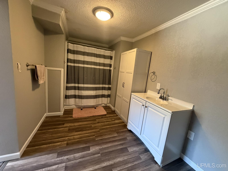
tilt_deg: -9.6
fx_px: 92
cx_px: 114
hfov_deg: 102.1
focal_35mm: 14
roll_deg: -6.0
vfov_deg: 85.7
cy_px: 86
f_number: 2.2
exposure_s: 1/60
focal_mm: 2.22
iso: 800
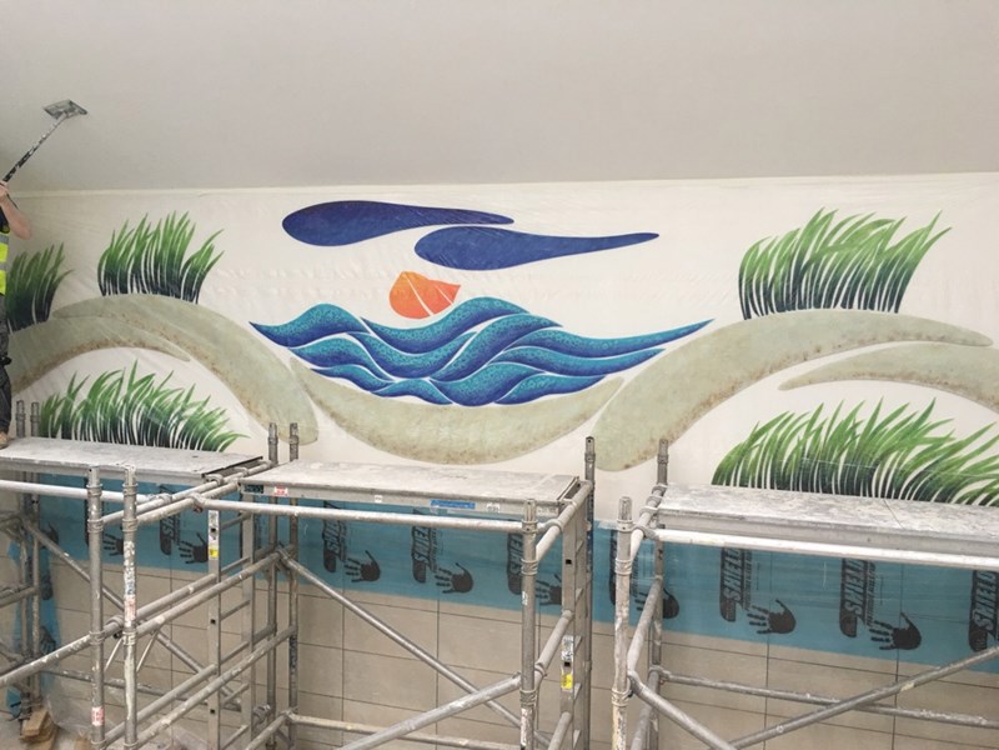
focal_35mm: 29
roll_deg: -0.9
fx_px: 837
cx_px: 500
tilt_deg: -5.4
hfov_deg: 61.7
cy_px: 375
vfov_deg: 48.2
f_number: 2.2
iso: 40
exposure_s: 1/33
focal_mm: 4.15
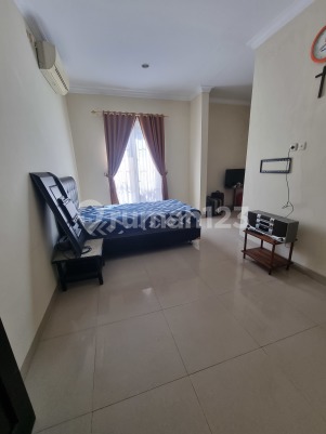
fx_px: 163
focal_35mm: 13
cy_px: 217
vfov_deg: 106.2
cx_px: 163
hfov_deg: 89.9
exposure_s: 1/100
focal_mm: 2.2
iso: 80
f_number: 2.2
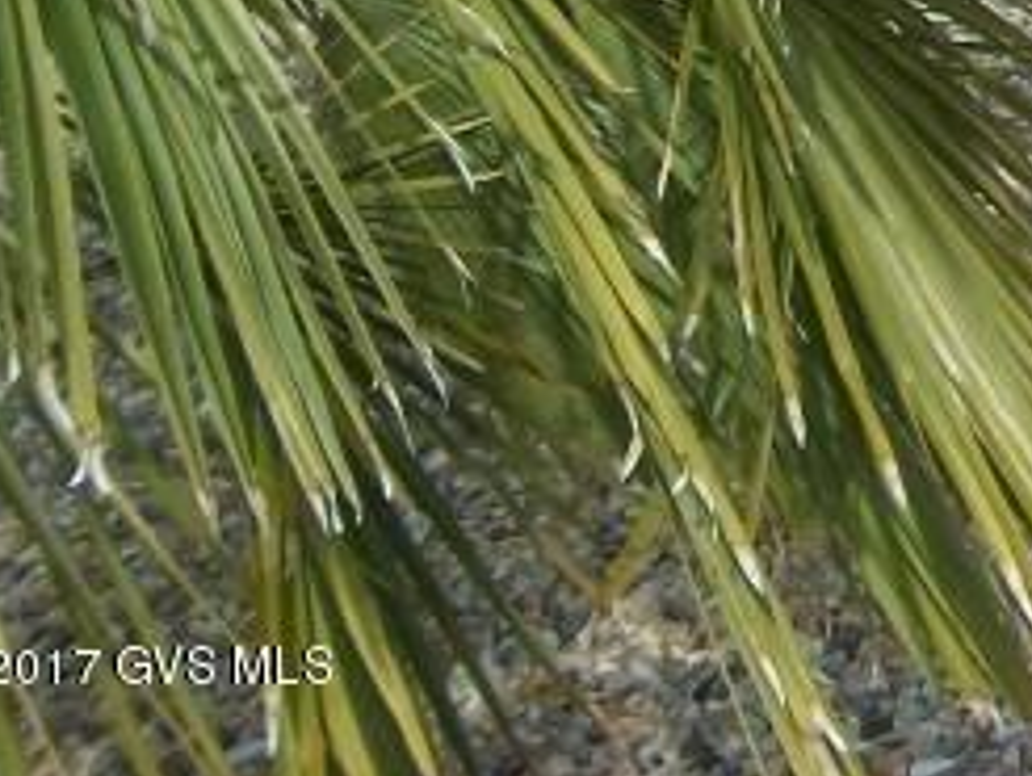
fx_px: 3969
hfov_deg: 12.9
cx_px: 2068
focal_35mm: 133
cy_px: -826
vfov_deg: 10.2
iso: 80
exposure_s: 1/400
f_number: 5.5
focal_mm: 5.7
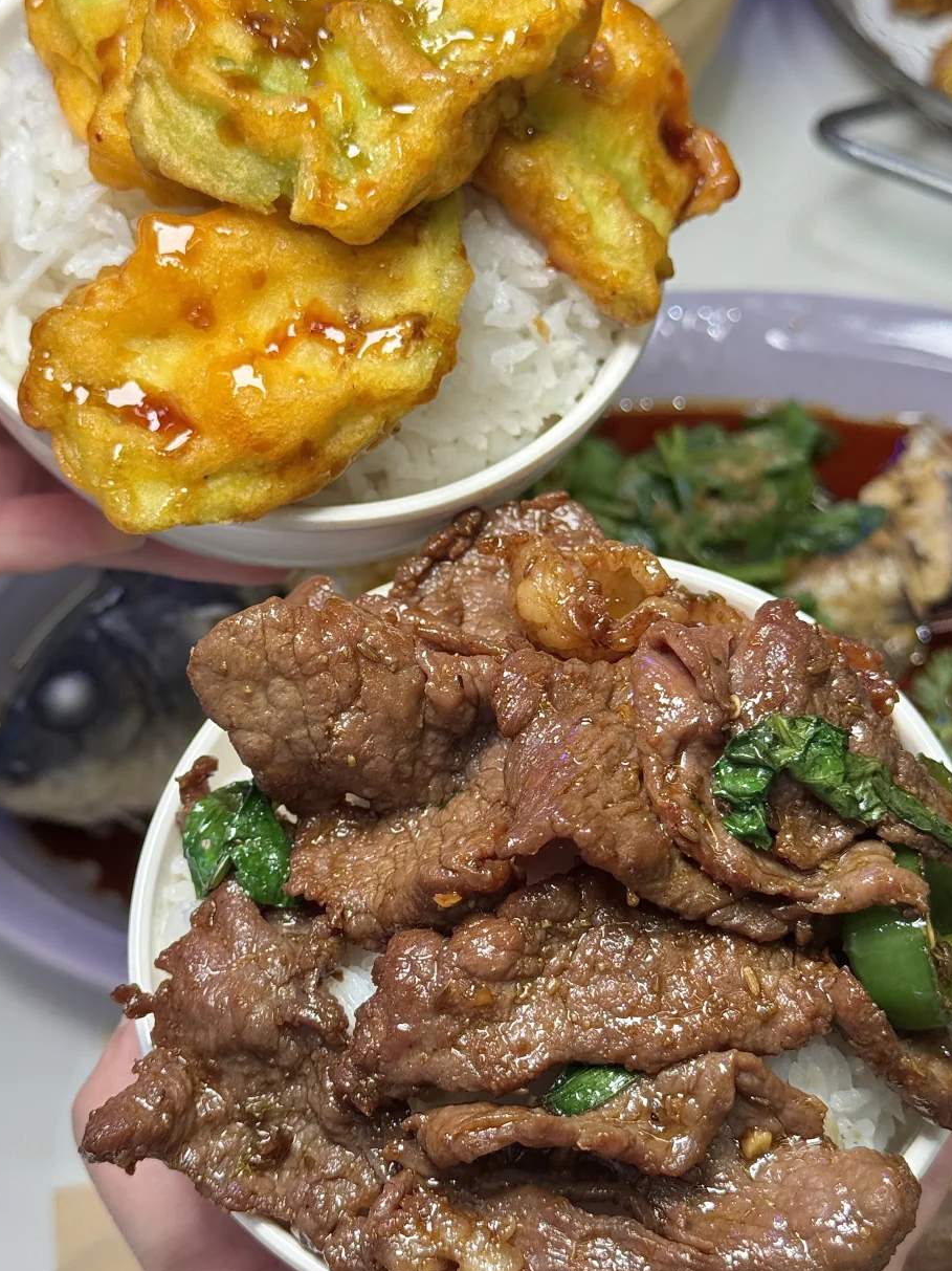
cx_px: 483
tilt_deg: -54.4
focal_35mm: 57
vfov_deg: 33.8
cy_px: 656
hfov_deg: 25.6
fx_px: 2091
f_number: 1.78
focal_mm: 6.76
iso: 64
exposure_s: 1/96
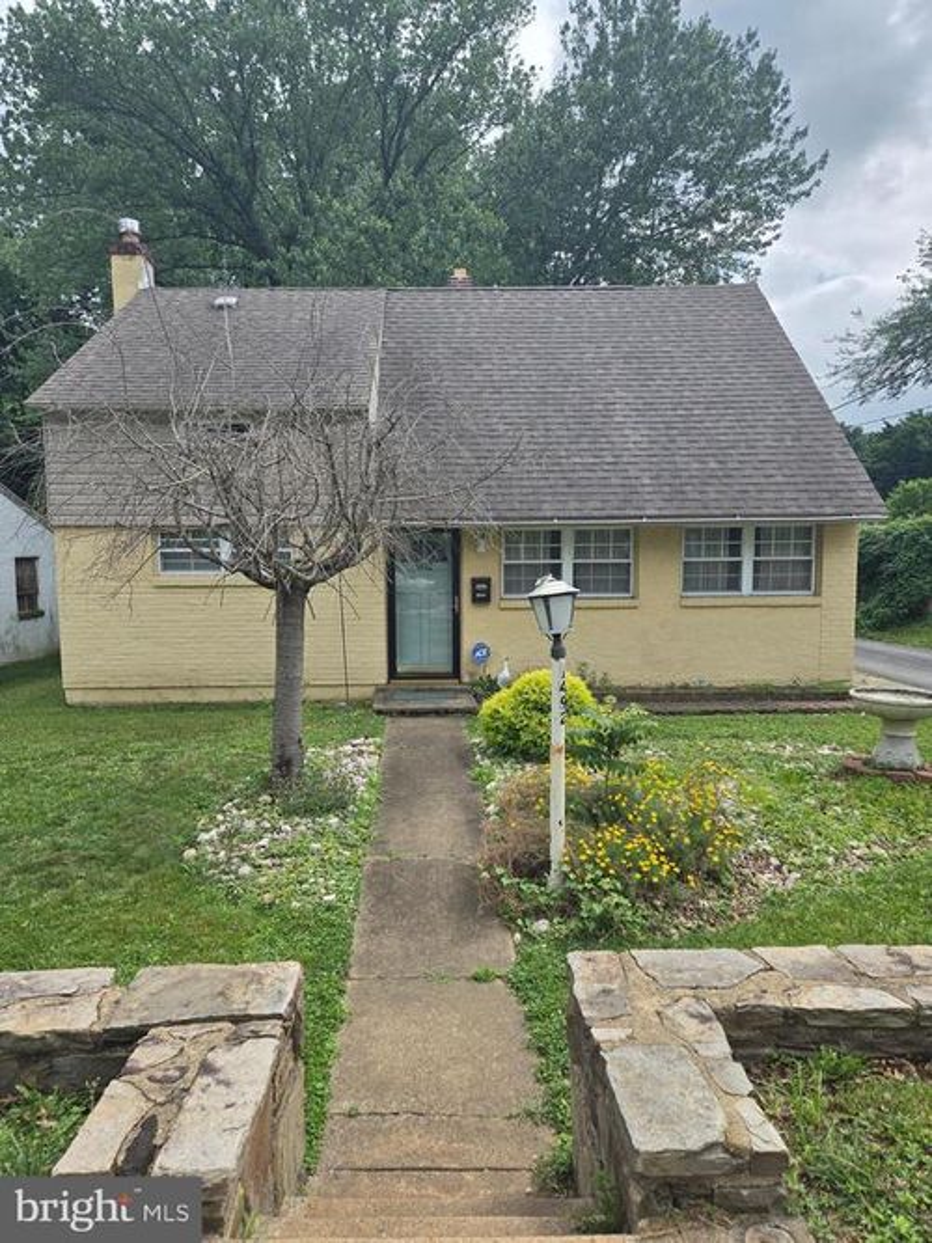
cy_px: 622
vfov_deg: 73.9
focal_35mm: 23
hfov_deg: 58.9
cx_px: 466
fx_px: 826
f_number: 1.8
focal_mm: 5.4
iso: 25
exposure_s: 1/1559
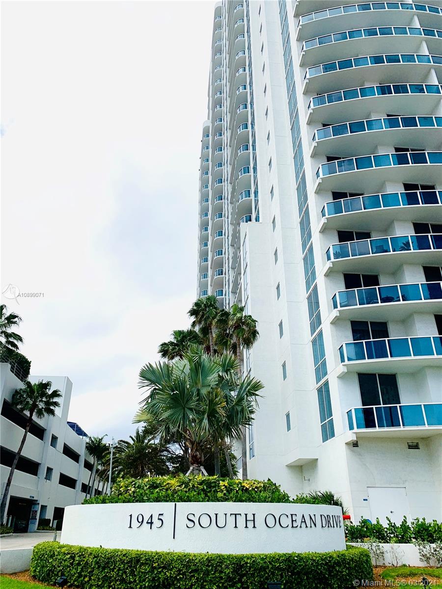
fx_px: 443
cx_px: 221
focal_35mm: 26
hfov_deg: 53.1
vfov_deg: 67.3
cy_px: 294
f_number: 1.8
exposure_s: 1/4673
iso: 25
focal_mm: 4.25
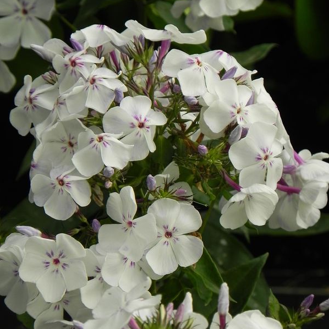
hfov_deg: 3.9
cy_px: 148
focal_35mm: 446
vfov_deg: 3.9
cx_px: 164
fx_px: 4796
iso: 160
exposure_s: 1/400
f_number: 5
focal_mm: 67.2
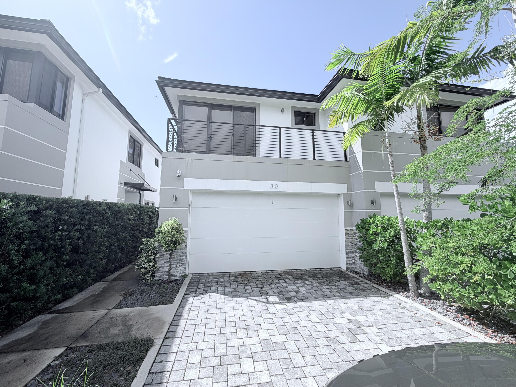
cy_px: 194
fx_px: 209
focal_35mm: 14
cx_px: 258
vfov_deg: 85.7
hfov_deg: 102.1
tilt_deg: +7.9
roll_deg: -0.1
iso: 25
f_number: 2.2
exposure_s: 1/770
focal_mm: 2.22
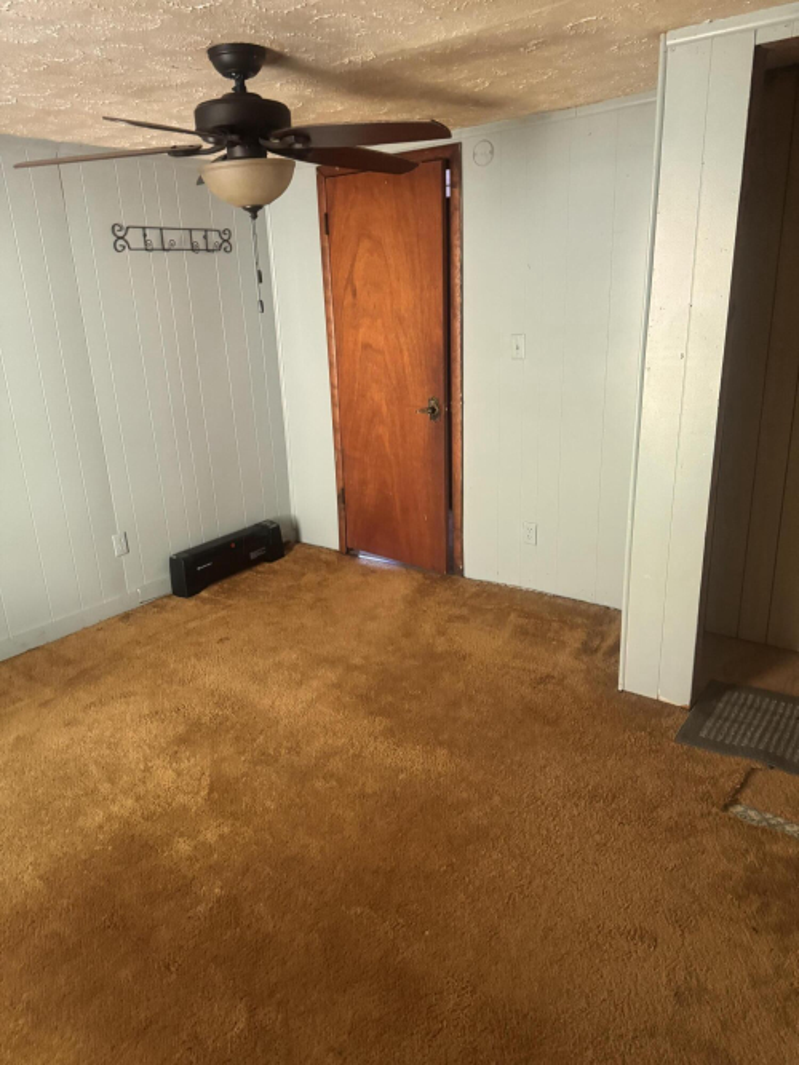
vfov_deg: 71.6
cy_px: 532
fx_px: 739
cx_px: 400
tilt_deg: -18.5
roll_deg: +2.8
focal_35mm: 24
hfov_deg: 56.8
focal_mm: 6.76
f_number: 1.78
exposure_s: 1/60
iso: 500
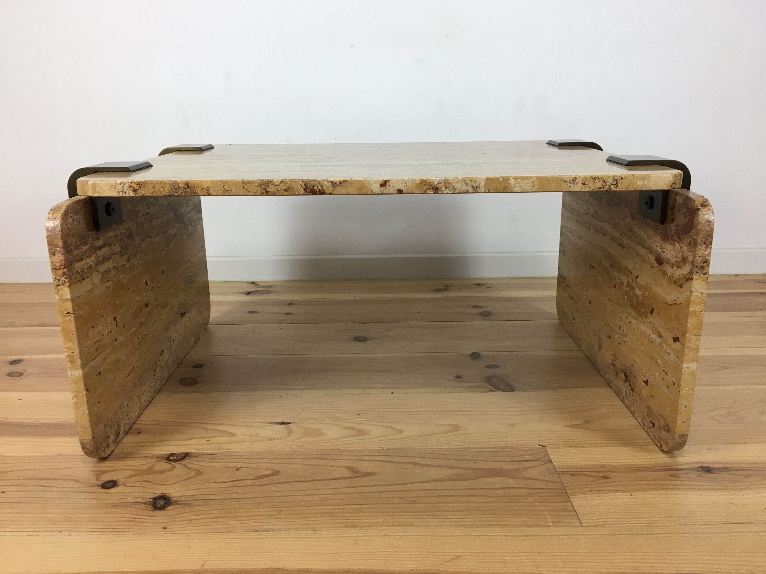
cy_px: 287
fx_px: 642
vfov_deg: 48.2
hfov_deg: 61.7
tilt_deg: -16.3
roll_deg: +0.9
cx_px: 383
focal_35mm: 29
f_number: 2.2
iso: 32
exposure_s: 1/33
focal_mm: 4.15
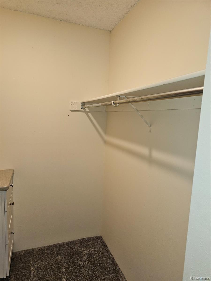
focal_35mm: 23
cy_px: 140
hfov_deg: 58.9
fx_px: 187
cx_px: 106
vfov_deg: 73.9
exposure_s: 1/60
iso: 80
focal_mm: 6.3
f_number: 1.7
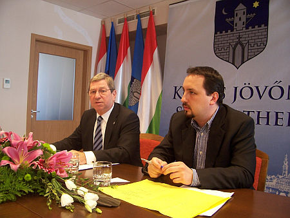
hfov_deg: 53.9
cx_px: 145
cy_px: 109
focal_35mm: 34
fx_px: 285
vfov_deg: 41.8
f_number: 2.7
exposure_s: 1/30
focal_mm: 5.6
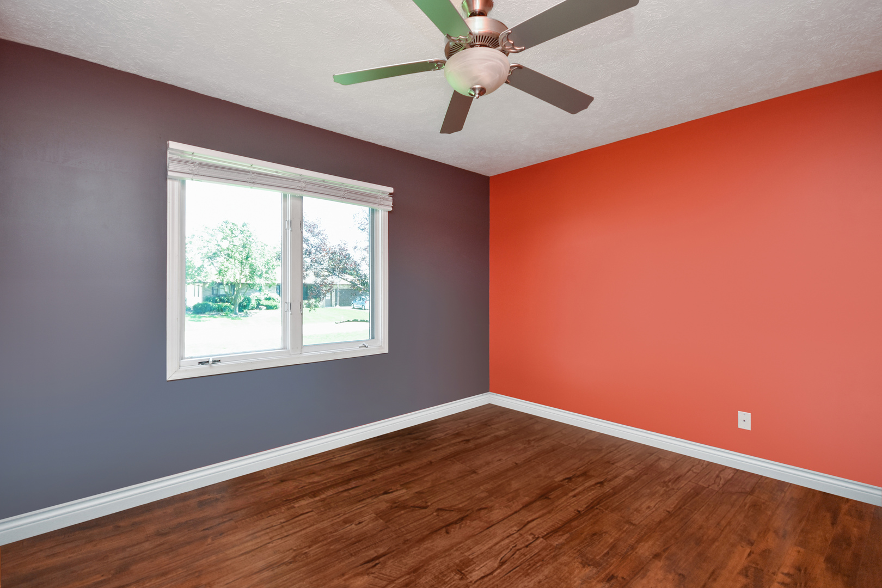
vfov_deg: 77.3
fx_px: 367
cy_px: 294
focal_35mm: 15
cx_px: 441
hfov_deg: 100.4
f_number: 4
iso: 280
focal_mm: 10
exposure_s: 1/60
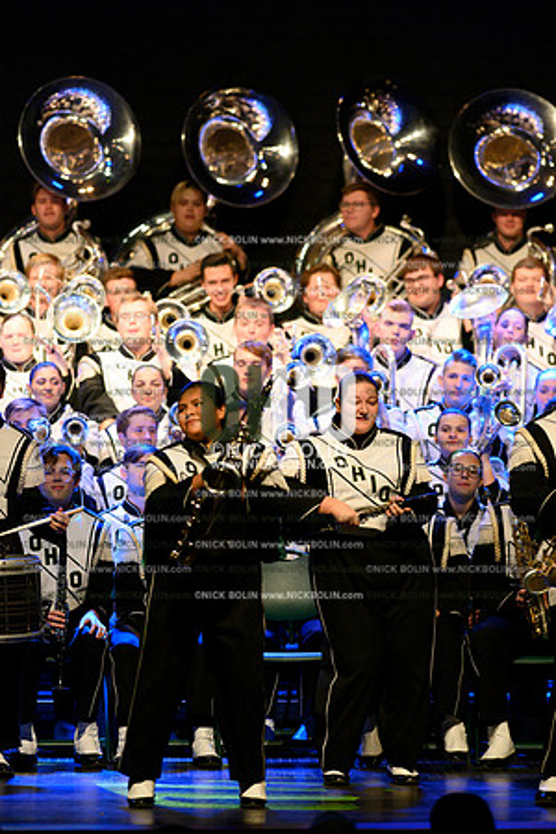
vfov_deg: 6.9
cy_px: 417
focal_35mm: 300
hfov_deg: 4.6
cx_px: 278
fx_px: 6949
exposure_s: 1/500
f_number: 4
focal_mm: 300
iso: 6400
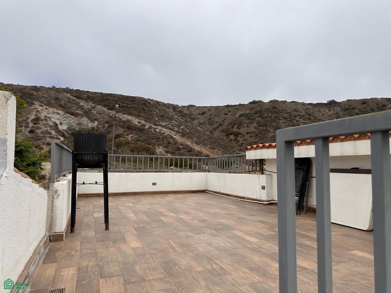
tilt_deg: +3.0
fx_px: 271
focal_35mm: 24
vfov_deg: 56.8
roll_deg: -0.3
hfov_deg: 71.6
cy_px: 146
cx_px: 196
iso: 80
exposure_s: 1/9709
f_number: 1.78
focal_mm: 6.86
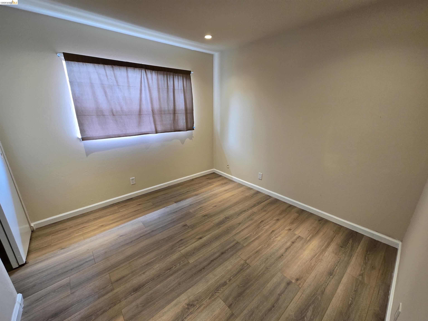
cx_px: 214
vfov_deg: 89.9
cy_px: 160
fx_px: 161
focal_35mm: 13
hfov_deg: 106.2
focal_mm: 2.2
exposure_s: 1/60
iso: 200
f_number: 2.2
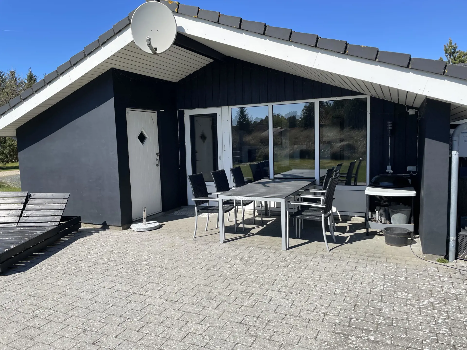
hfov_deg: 67.3
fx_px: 351
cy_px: 175
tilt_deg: -5.8
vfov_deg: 53.1
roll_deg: +1.8
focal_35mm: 26
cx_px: 234
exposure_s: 1/2817
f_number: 1.6
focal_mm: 4.2
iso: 32
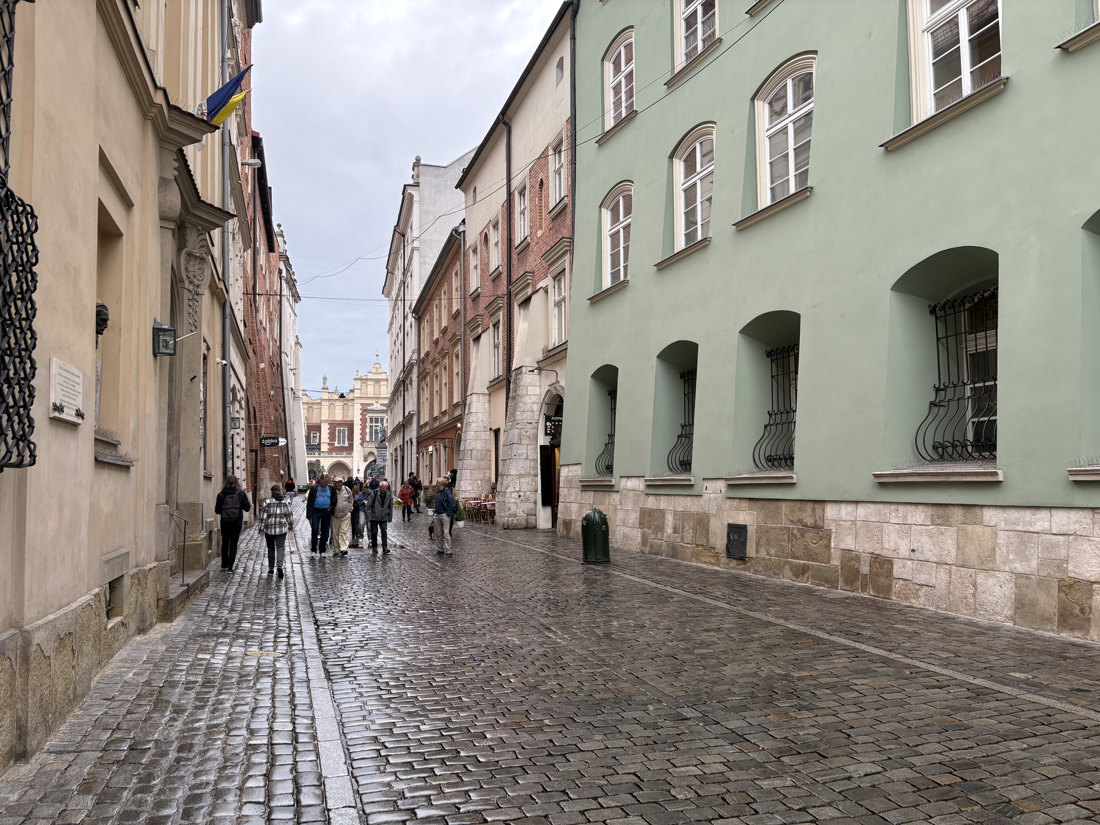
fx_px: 826
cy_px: 412
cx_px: 550
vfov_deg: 53.1
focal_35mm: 26
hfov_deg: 67.3
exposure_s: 1/635
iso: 64
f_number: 1.6
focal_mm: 5.96
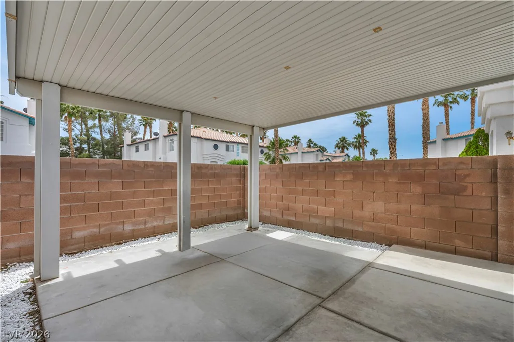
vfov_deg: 81.2
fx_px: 200
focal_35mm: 14
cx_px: 257
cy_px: 171
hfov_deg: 104.3
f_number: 8
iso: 320
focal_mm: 14
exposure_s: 1/1000
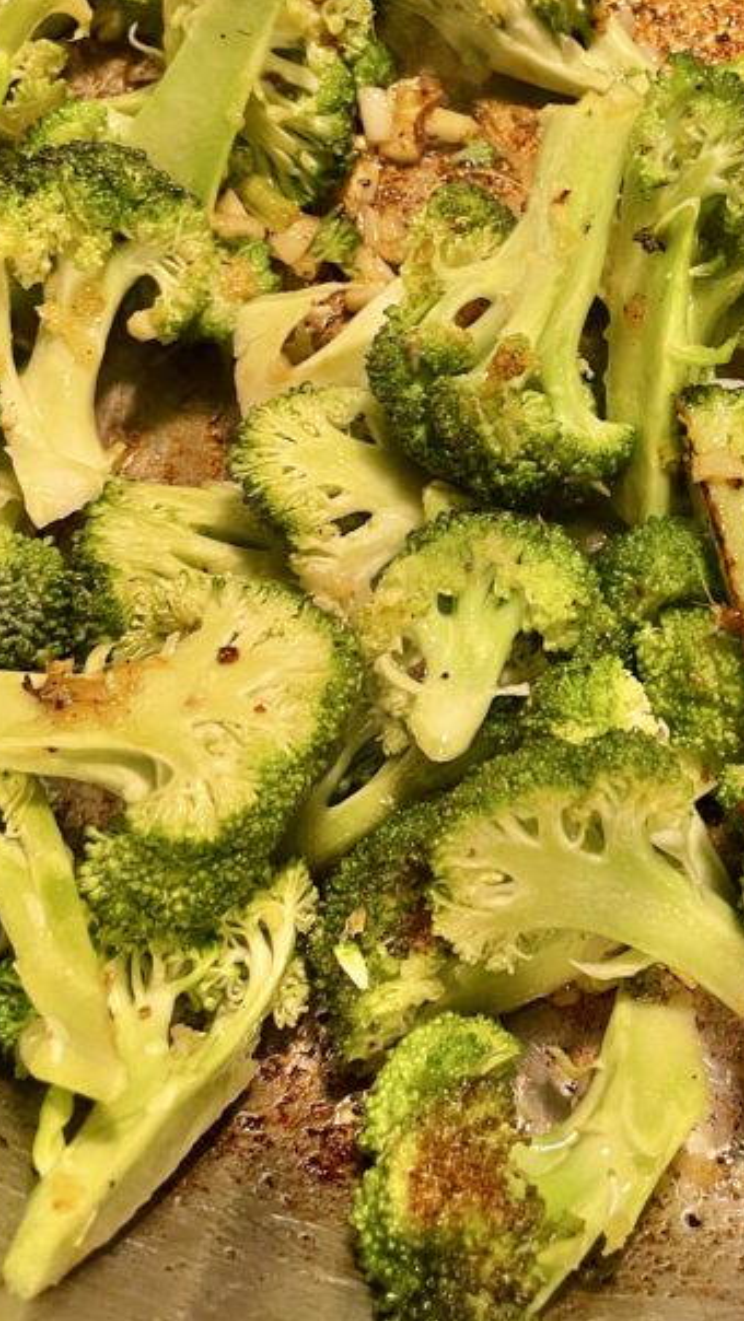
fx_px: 1683
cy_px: 328
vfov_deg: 41.6
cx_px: 702
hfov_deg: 24.1
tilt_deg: -62.3
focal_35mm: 48
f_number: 1.6
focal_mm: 4.2
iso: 200
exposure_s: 1/60
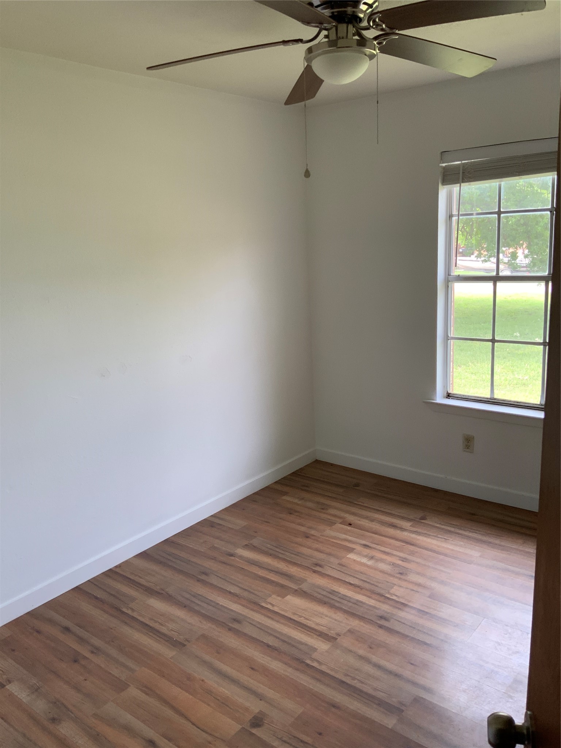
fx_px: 627
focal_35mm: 29
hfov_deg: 48.2
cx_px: 280
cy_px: 374
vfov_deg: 61.7
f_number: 1.8
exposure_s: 1/103
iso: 64
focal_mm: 3
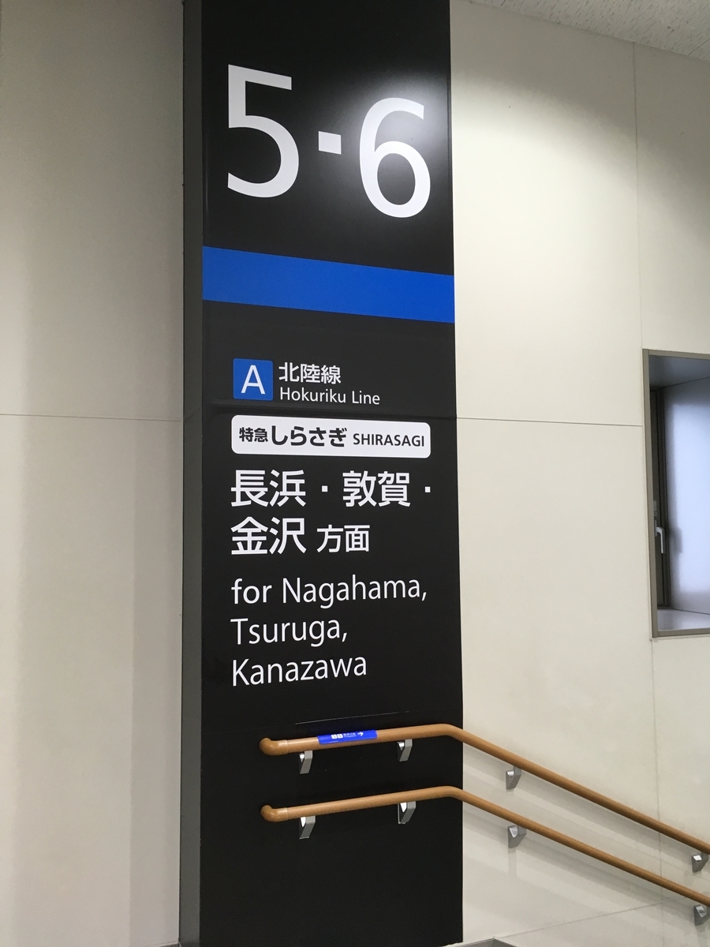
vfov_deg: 61.7
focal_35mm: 29
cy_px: 474
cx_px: 355
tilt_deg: +3.4
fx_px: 793
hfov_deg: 48.2
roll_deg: +0.5
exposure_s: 1/30
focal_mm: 4.15
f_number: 2.2
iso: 40
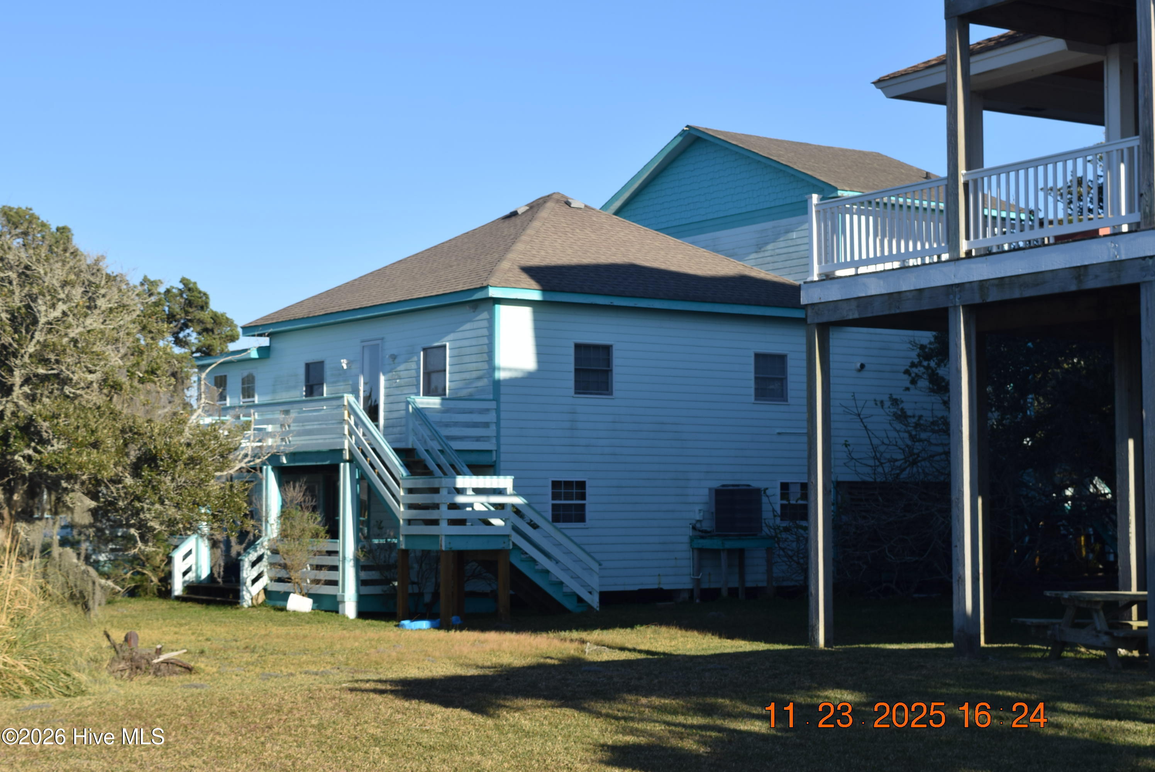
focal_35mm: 60
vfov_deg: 22.7
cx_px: 578
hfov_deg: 33.4
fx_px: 1926
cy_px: 386
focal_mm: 40
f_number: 10
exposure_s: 1/200
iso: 100
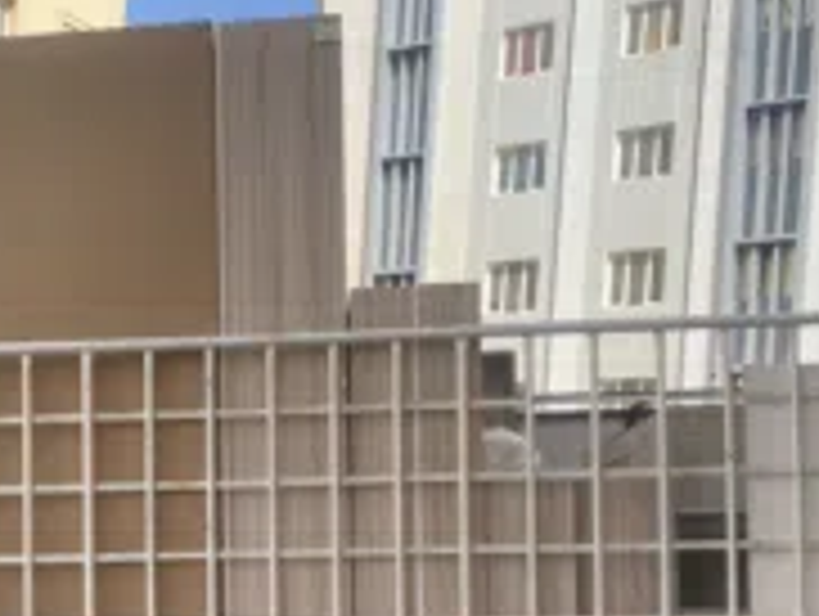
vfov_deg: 24.7
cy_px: 598
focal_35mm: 57
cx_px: 144
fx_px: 1350
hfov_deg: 32.6
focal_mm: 4.25
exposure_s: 1/1182
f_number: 1.8
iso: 32
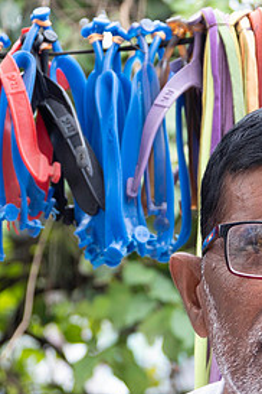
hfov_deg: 7.9
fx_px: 1899
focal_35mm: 174
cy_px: 256
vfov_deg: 11.8
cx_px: 255
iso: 200
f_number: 4
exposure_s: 1/100
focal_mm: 54.5
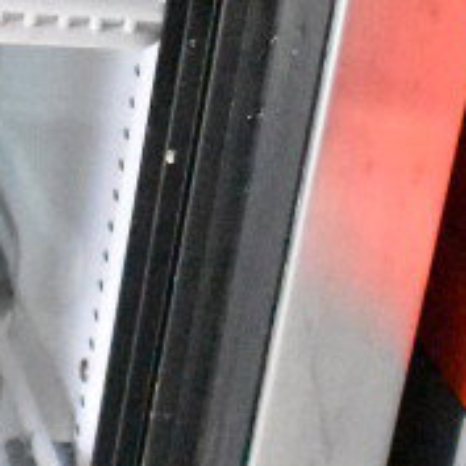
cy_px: -186
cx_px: -140
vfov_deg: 10.7
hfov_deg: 10.8
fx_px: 2406
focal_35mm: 158
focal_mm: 24
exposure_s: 1/25
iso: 25600
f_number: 3.8
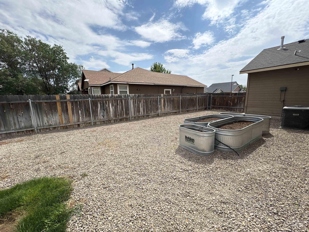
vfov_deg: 85.7
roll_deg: +1.1
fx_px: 125
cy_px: 116
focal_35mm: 14
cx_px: 154
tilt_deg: -8.5
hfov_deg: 102.1
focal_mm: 2.22
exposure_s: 1/1927
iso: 64
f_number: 2.2
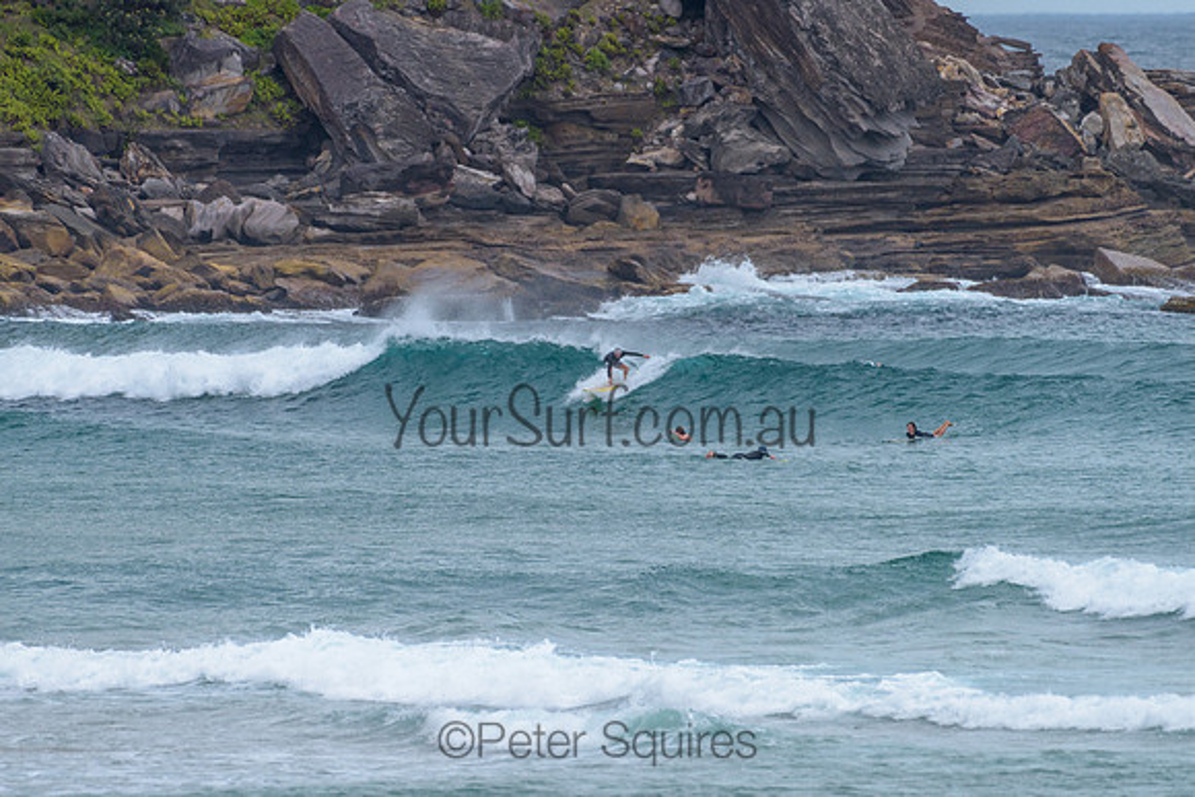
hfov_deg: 3.4
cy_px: 388
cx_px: 582
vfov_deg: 2.2
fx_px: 20357
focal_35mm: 613
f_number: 5.6
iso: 320
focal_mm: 500
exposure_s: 1/2000
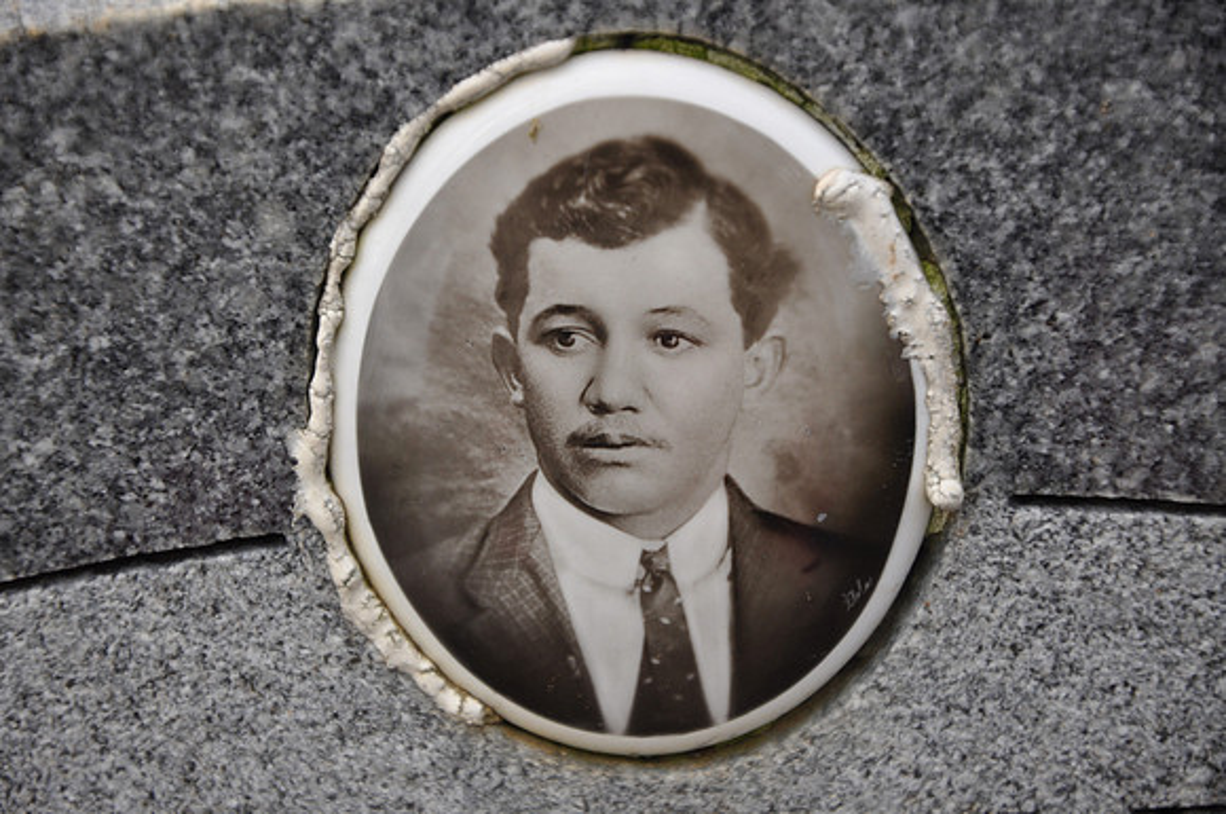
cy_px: 407
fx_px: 5356
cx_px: 613
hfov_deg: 13.1
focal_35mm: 158
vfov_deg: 8.7
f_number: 5.6
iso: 280
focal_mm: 105
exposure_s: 1/125
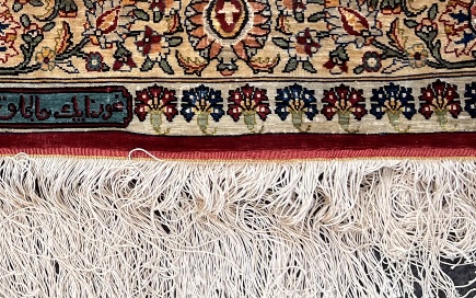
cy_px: 19
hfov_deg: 26.2
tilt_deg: -84.4
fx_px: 986
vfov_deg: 16.9
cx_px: 37
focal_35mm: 76
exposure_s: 1/427
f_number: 1.5
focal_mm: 5.7
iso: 50
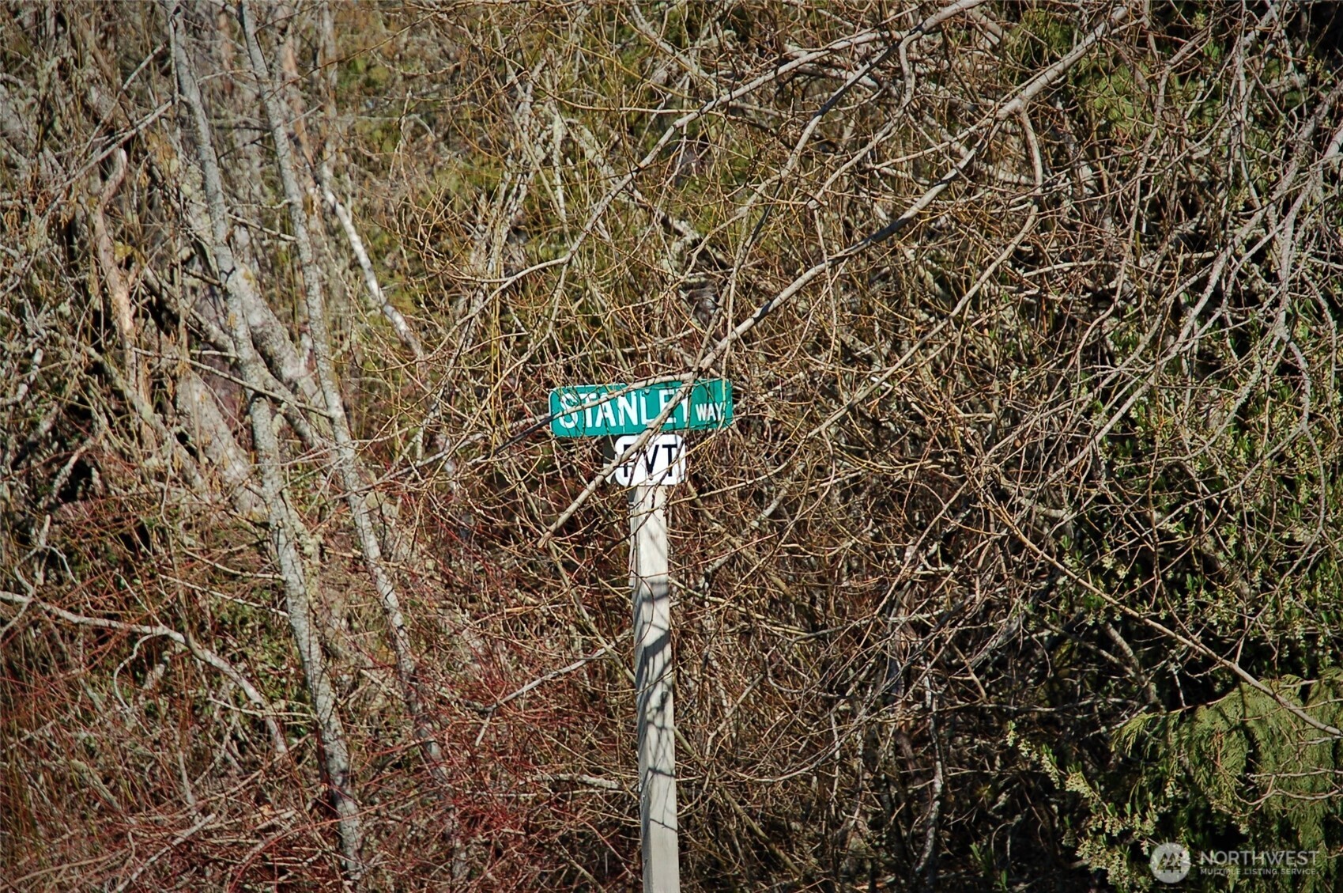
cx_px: 672
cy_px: 446
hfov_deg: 19.5
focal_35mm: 105
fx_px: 3913
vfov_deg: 13.0
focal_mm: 70
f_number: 5
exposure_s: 1/640
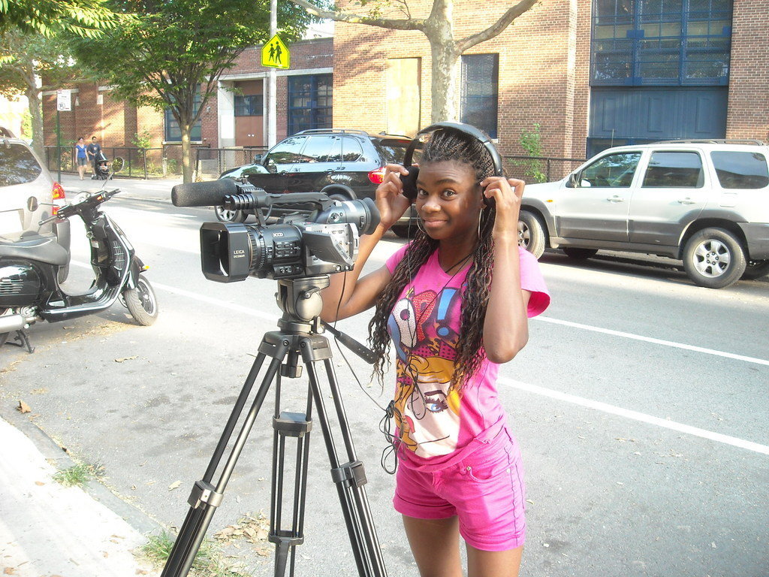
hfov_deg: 52.6
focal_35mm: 35
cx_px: 384
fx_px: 778
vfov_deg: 40.7
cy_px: 288
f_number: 2.8
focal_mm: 5.7
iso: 135
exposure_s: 1/60
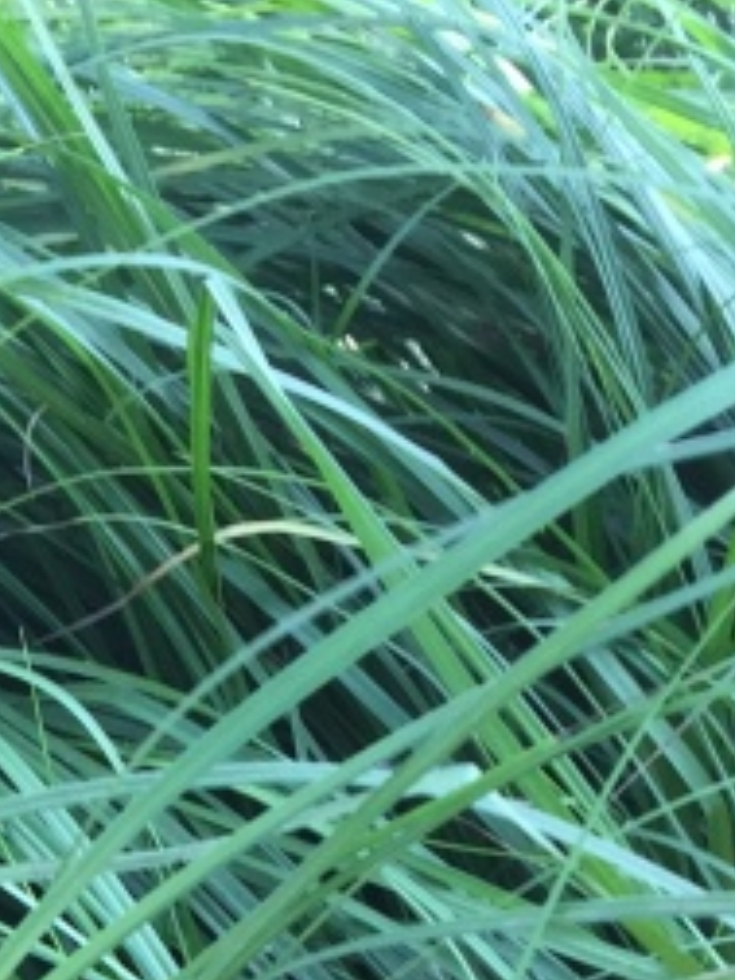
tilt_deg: -42.4
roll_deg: +3.2
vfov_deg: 14.0
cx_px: -428
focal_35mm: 123
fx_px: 3482
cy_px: 1830
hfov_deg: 11.5
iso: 32
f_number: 2.2
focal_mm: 4.15
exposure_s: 1/140
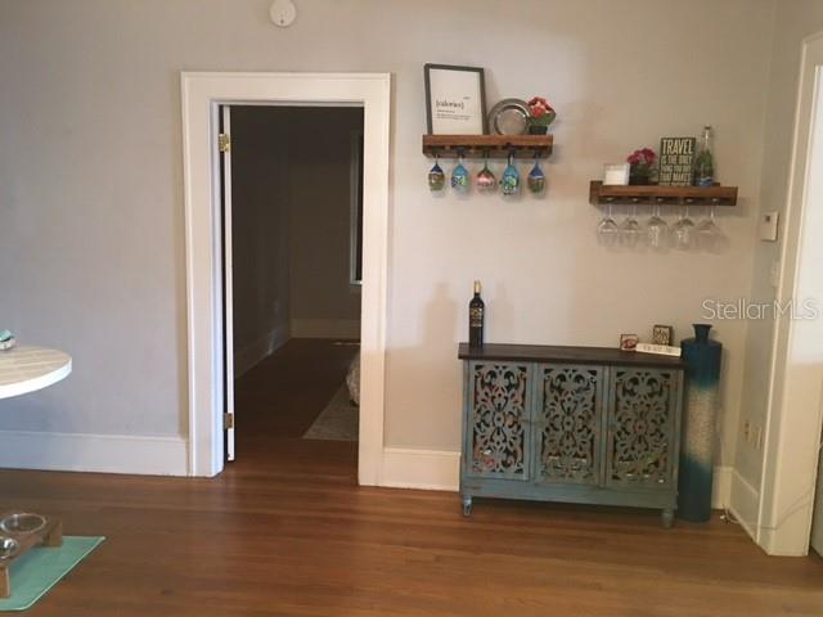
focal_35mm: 29
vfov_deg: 48.2
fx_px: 689
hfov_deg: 61.7
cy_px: 308
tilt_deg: -6.9
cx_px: 412
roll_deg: -2.0
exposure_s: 1/4
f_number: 2.2
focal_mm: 4.15
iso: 50
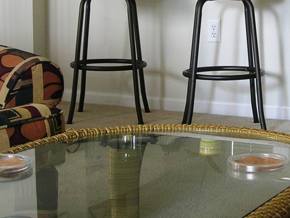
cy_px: 25
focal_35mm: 103
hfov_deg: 18.8
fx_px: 863
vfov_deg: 14.2
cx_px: 241
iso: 64
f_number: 2.8
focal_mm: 7.8
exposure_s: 1/4.2
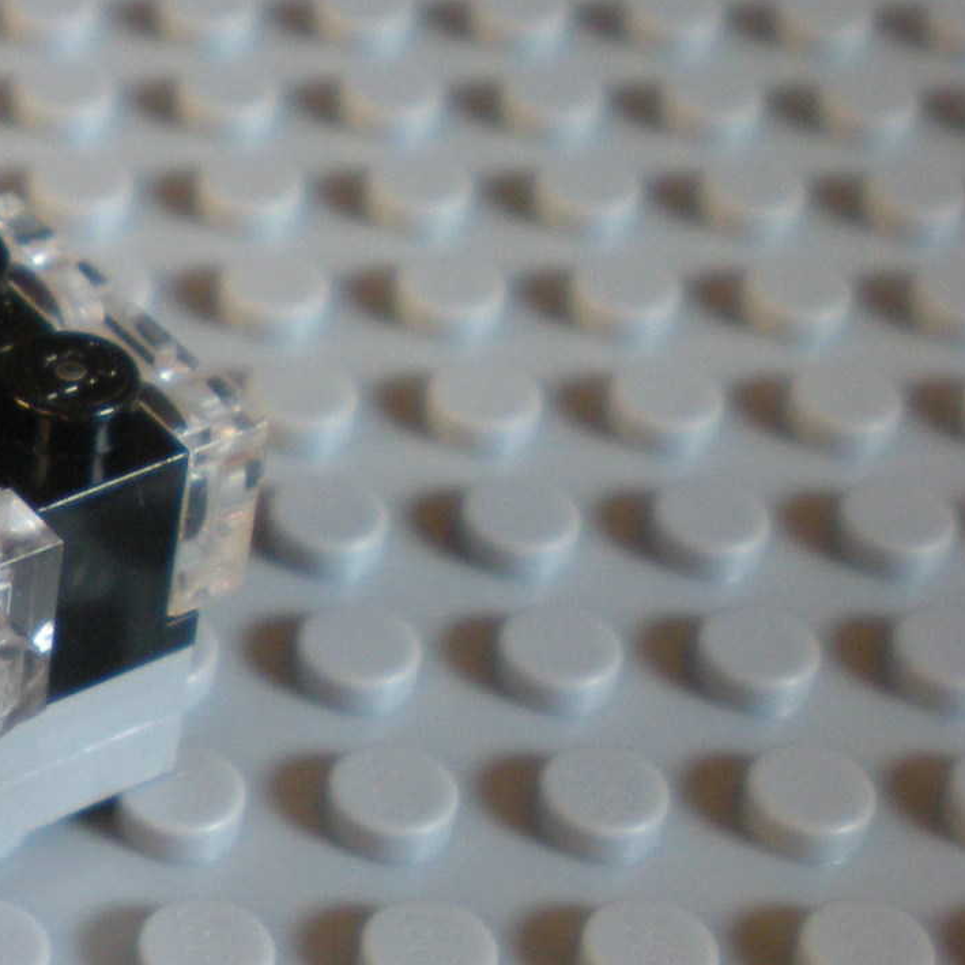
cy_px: 694
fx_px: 3059
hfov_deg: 16.7
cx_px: -378
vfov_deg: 17.8
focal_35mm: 97
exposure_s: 1/46.4
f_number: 3.1
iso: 200
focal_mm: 6.3
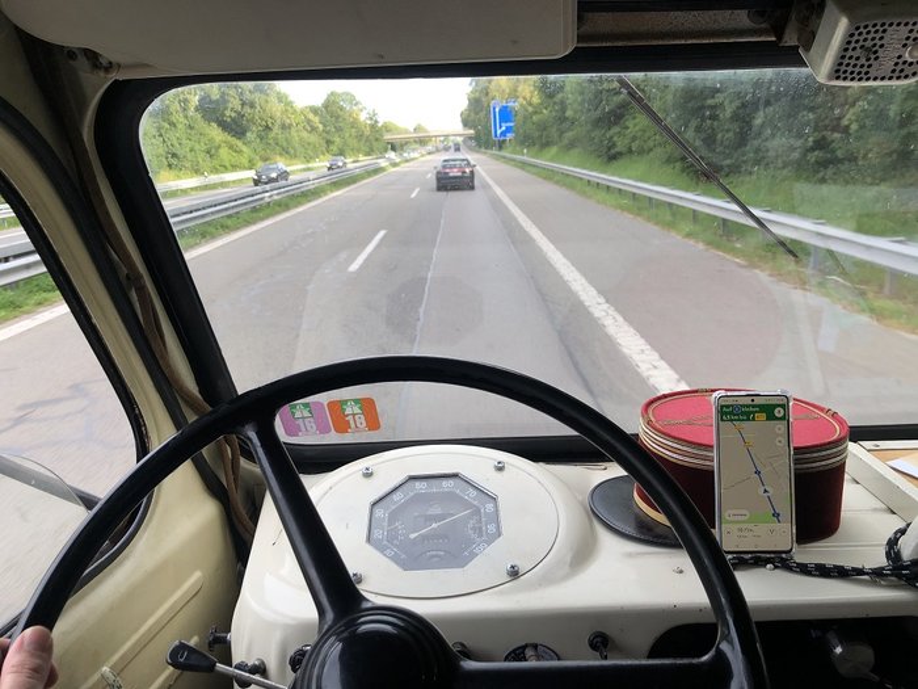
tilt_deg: -17.0
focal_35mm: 28
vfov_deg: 49.7
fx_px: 743
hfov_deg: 63.4
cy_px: 344
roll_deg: +2.2
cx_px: 459
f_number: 1.8
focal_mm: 3.99
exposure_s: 1/206
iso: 20
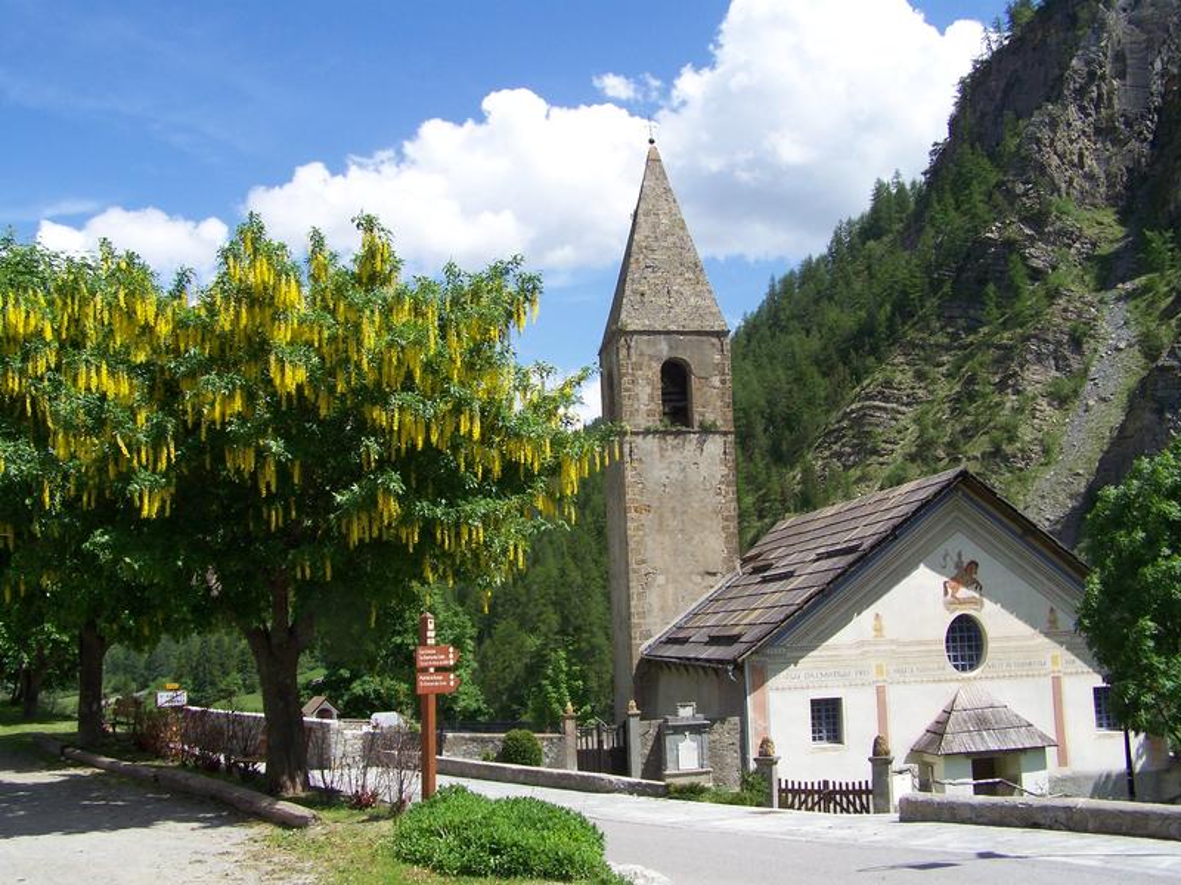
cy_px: 442
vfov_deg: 37.7
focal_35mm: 38
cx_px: 590
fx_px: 1296
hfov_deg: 49.0
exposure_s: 1/400
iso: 64
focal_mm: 6.3
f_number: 4
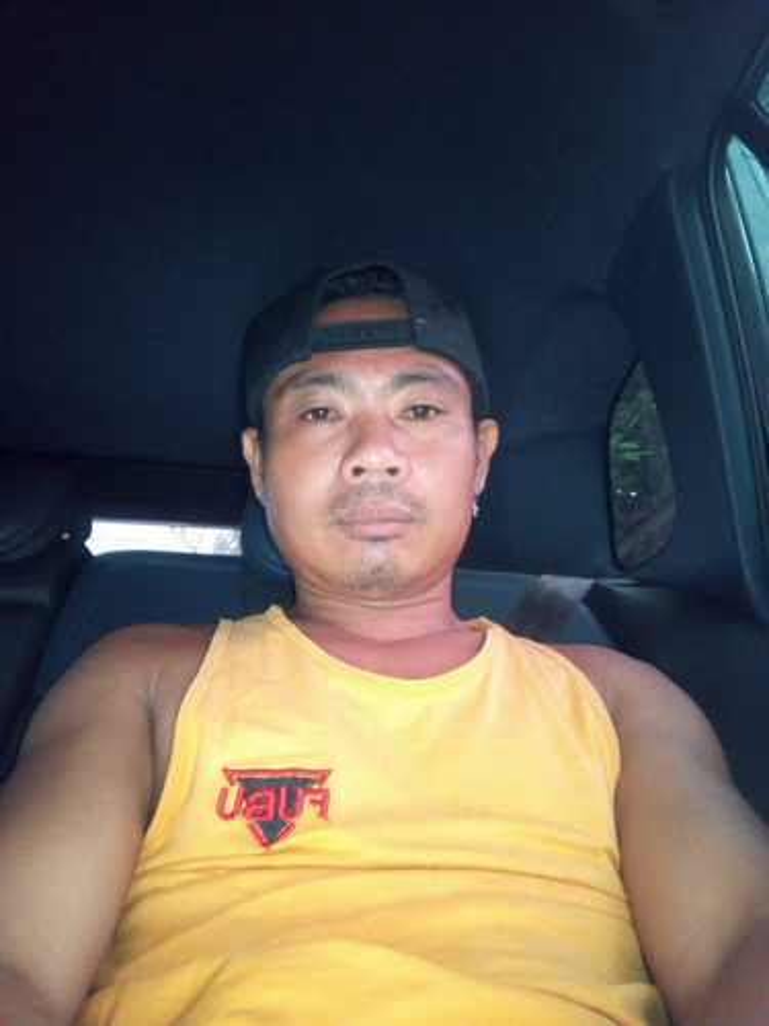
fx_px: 770
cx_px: 384
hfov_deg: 53.1
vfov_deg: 67.3
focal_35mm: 26
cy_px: 513
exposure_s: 1/12.5
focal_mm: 2.78
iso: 4611
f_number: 2
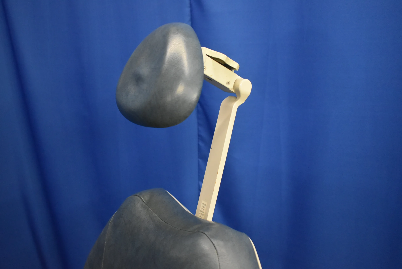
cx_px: 201
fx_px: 520
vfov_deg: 29.0
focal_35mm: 46
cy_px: 134
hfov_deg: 42.3
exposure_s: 1/125
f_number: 4.2
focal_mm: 31
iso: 3200
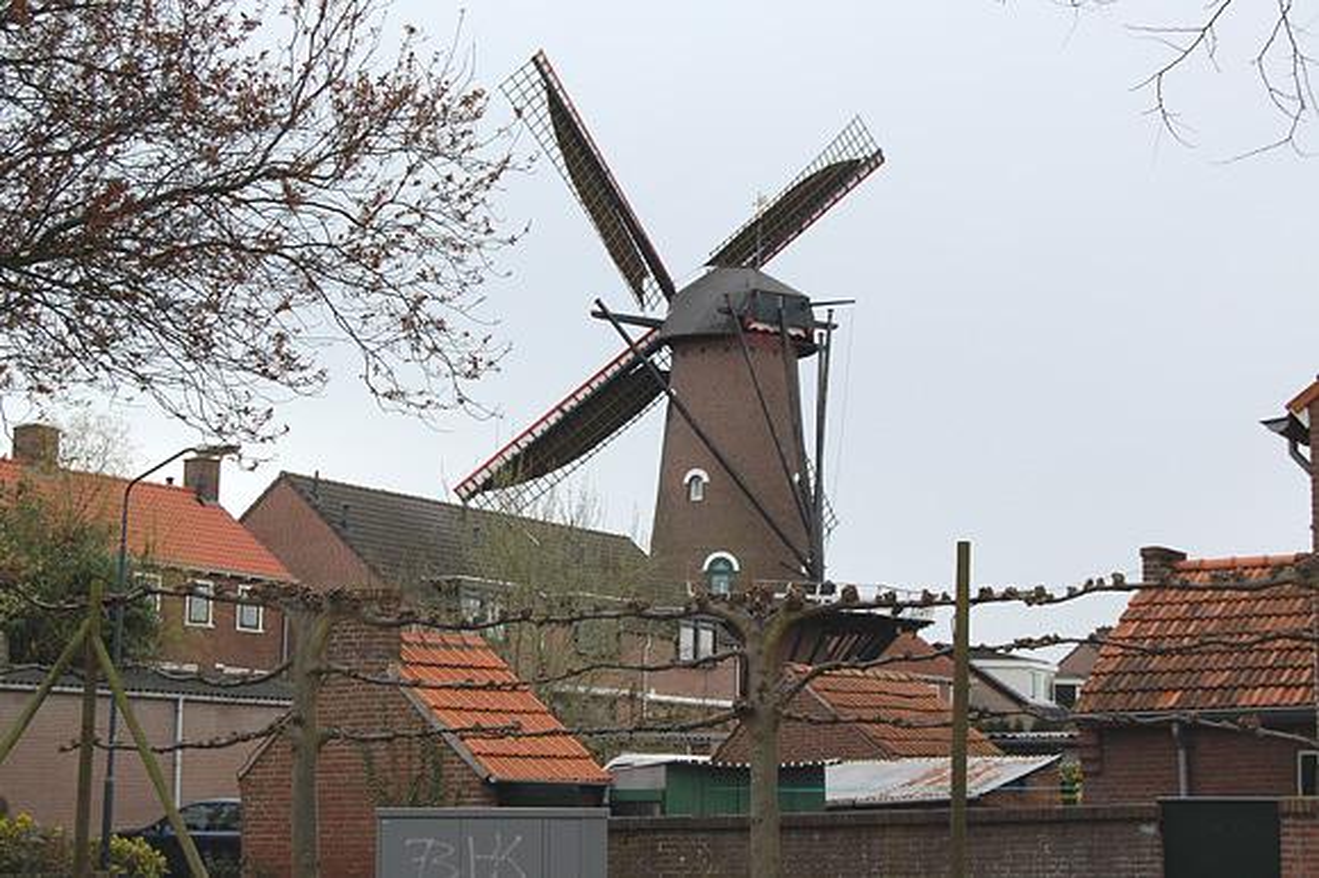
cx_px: 660
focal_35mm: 68
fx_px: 2472
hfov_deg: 29.9
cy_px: 439
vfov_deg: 20.1
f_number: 10
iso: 400
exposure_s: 1/250
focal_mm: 45
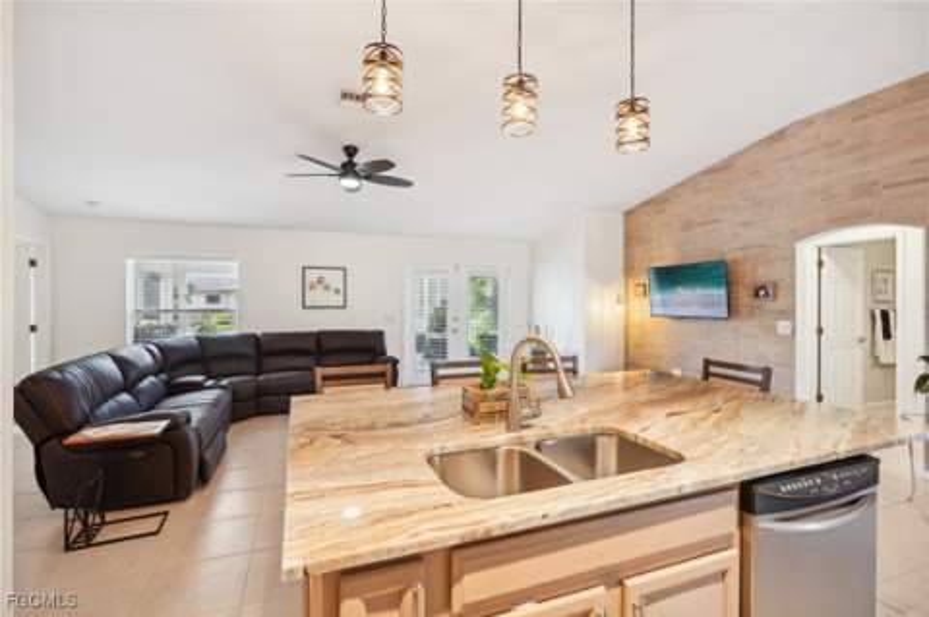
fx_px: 425
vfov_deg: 71.9
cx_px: 464
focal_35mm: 16
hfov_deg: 95.0
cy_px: 308
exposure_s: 1/8
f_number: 8
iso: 400
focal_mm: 16.5
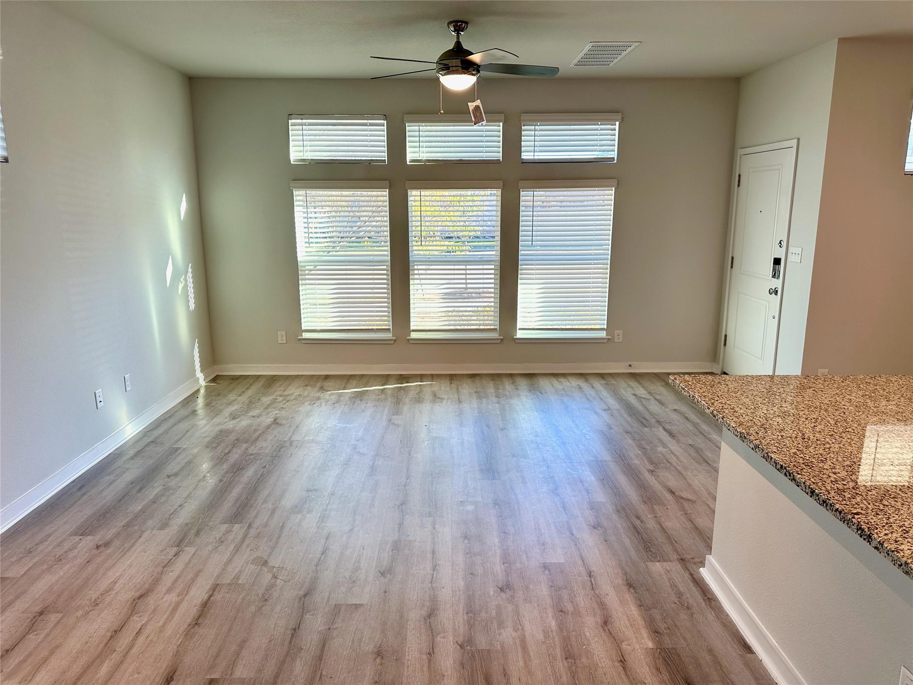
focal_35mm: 24
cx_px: 456
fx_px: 633
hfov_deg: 71.6
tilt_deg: -12.4
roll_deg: +0.0
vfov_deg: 56.8
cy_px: 342
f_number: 1.78
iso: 80
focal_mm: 6.86
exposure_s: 1/147
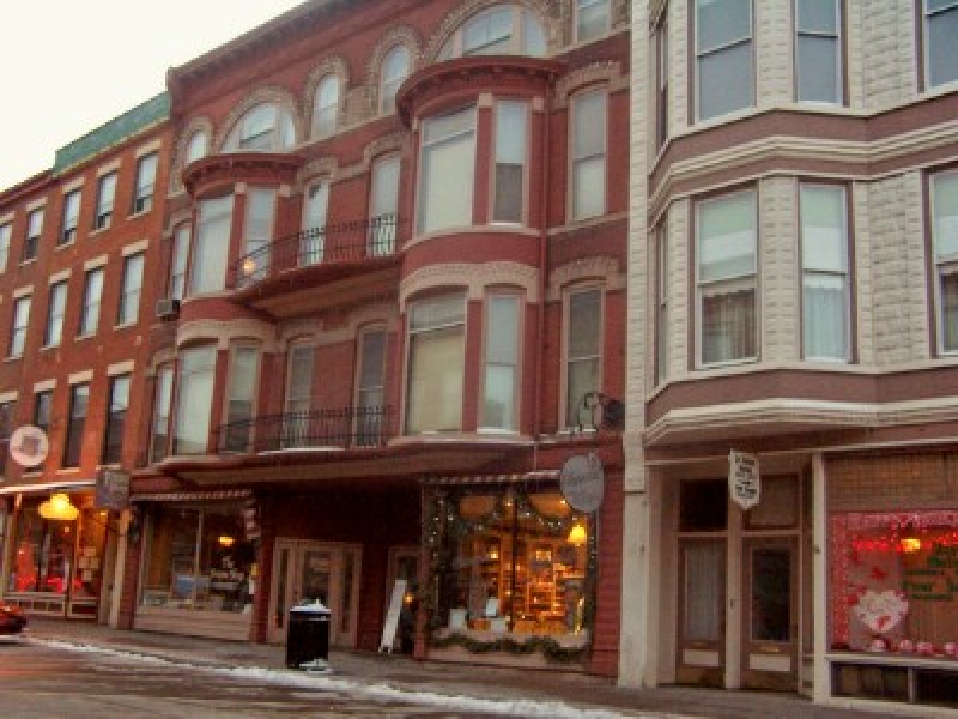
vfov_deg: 37.7
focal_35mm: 38
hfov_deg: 49.0
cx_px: 479
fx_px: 1052
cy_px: 360
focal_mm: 6.3
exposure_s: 1/30
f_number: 2.8
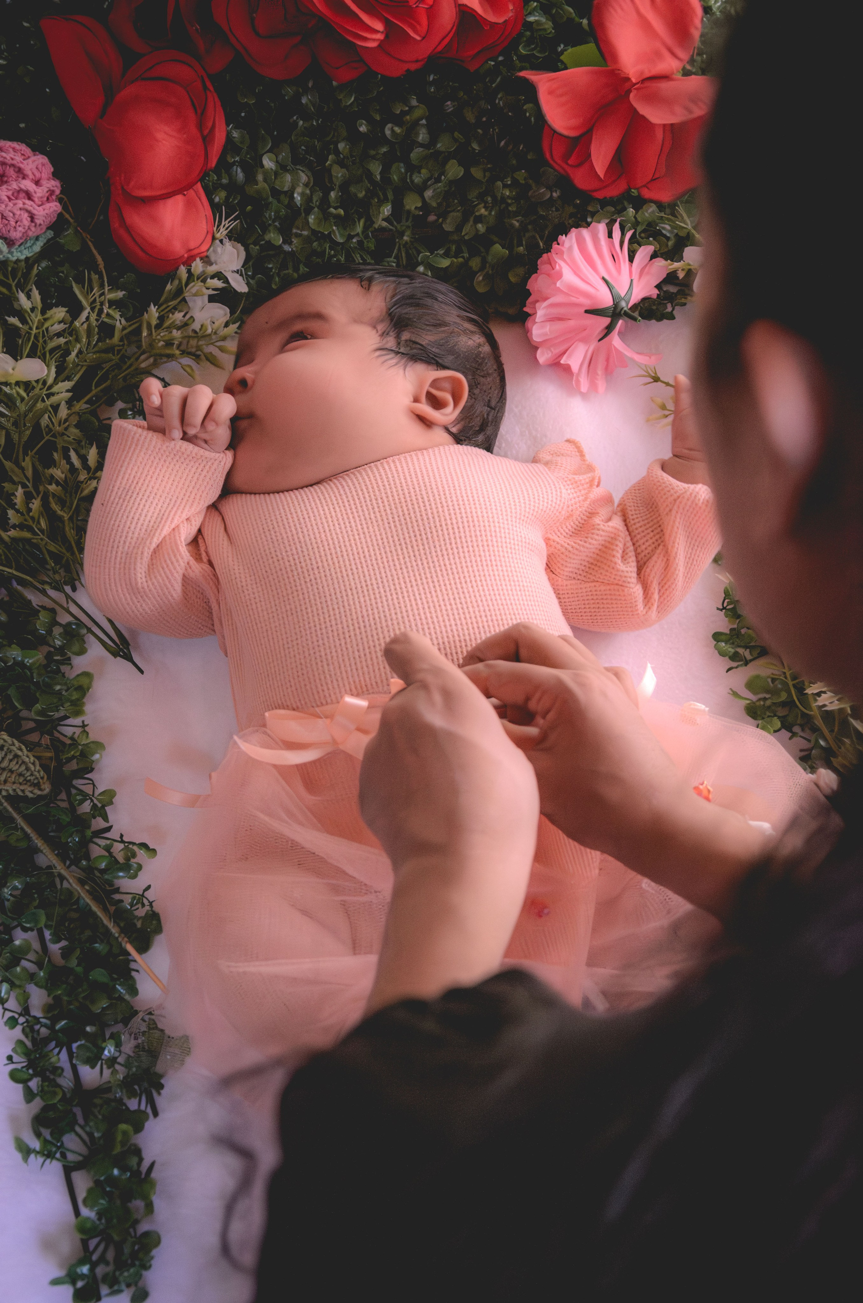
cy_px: 652
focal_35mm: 68
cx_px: 432
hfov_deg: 20.1
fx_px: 2438
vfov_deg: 29.9
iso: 1000
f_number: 4.8
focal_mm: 45
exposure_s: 1/320
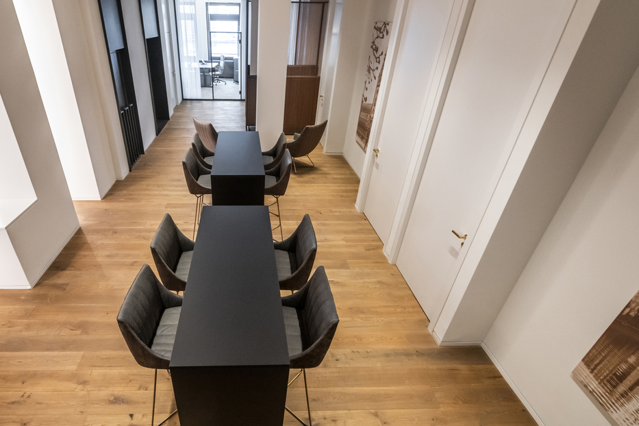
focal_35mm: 18
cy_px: 212
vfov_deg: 67.4
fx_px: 319
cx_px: 255
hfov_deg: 88.8
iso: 3200
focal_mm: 14
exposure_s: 1/100
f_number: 8
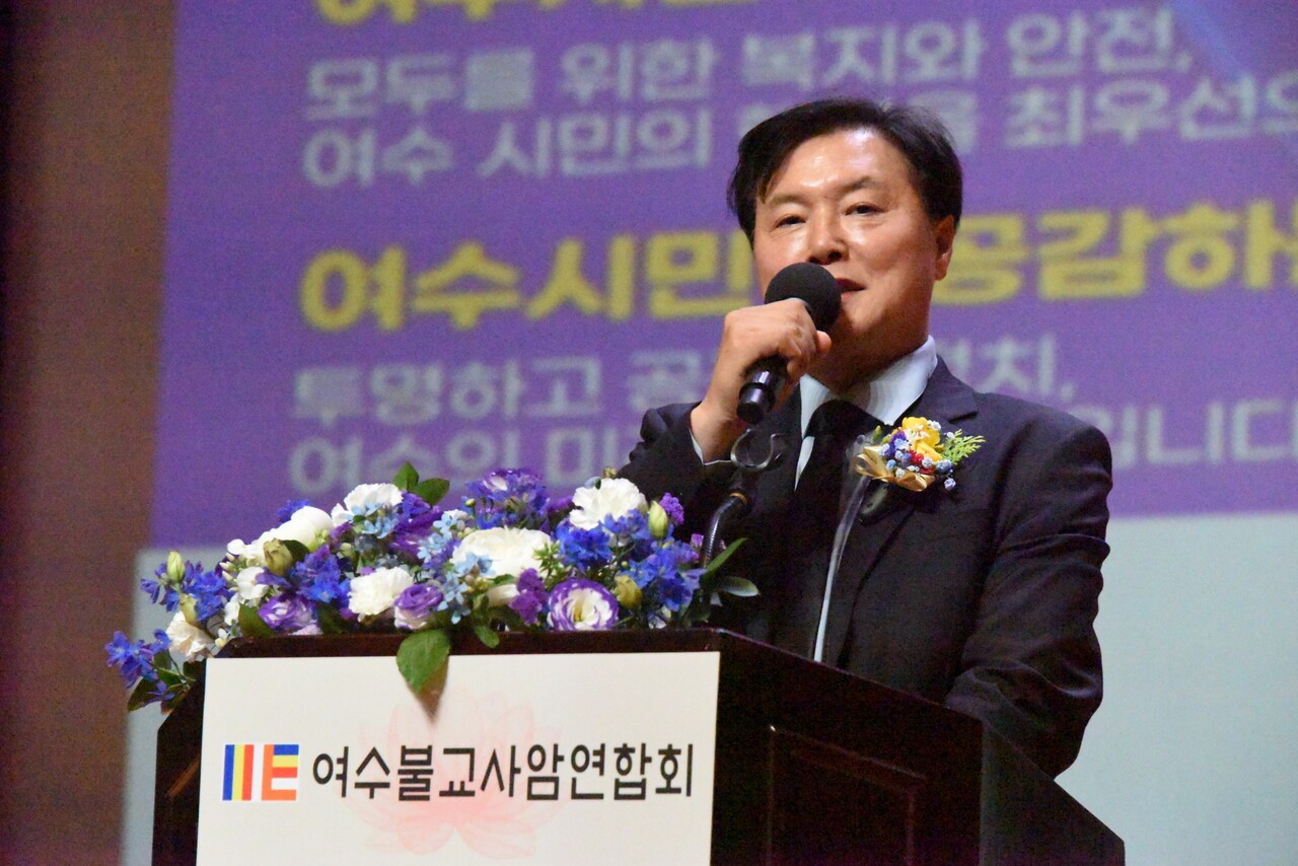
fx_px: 7573
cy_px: 433
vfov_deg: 6.5
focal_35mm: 210
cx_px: 649
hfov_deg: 9.8
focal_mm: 210
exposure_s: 1/800
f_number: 9
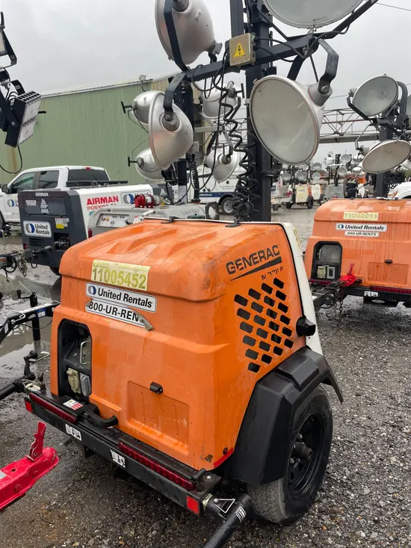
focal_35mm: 26
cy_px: 274
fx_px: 411
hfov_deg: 53.1
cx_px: 206
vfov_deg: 67.3
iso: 32
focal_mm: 4.2
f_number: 1.6
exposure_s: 1/154
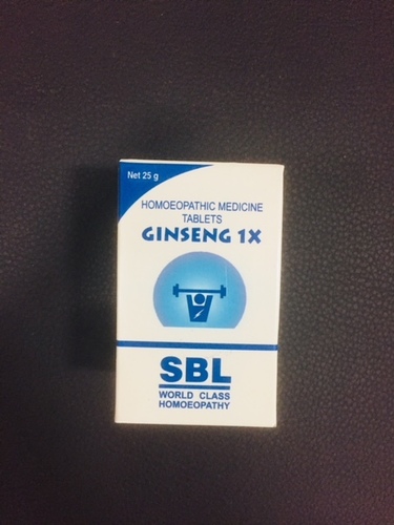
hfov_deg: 48.2
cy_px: 262
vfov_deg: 61.7
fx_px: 440
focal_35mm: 29
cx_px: 197
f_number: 2.2
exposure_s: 1/33
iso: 200
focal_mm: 4.15
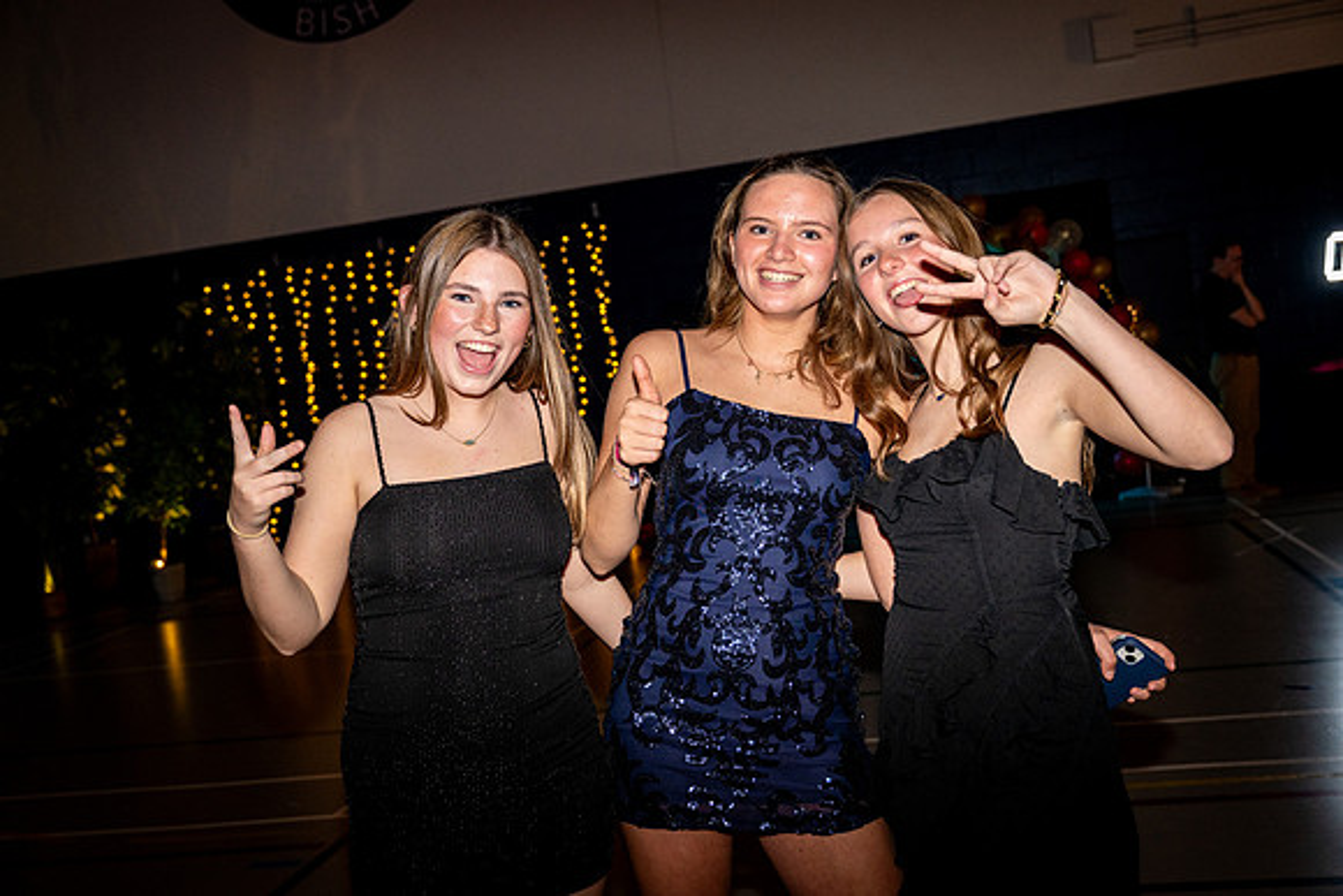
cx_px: 672
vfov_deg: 36.9
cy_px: 448
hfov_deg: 53.1
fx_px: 1343
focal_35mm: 36
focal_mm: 36
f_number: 4
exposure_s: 1/80
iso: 1250
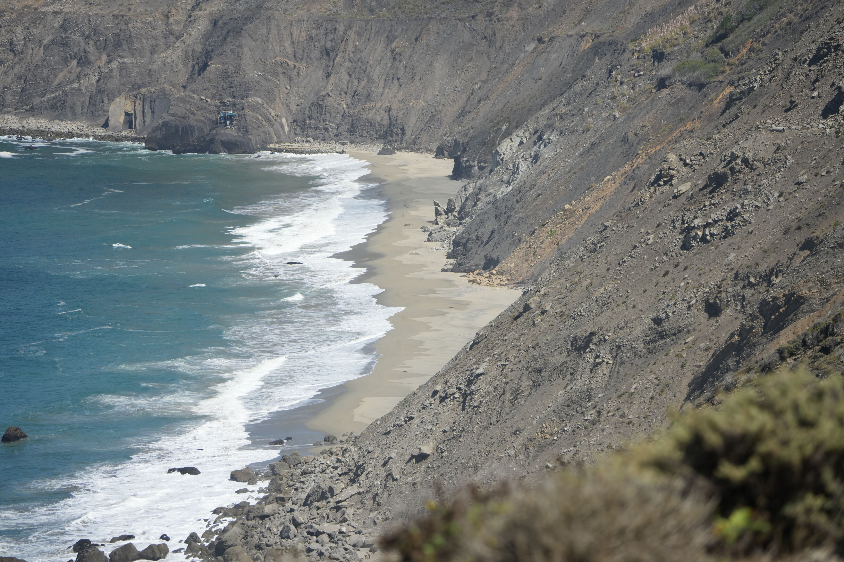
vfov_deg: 7.8
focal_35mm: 177
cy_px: 281
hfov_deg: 11.6
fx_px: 4149
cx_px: 422
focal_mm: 177
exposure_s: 1/2000
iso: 500
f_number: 6.3
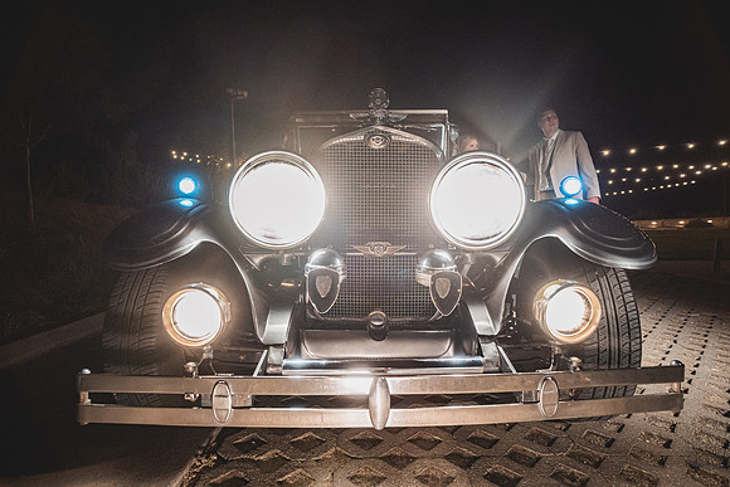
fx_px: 382
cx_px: 365
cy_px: 244
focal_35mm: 19
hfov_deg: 87.4
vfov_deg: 65.1
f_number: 2.8
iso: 3200
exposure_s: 1/100
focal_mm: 18
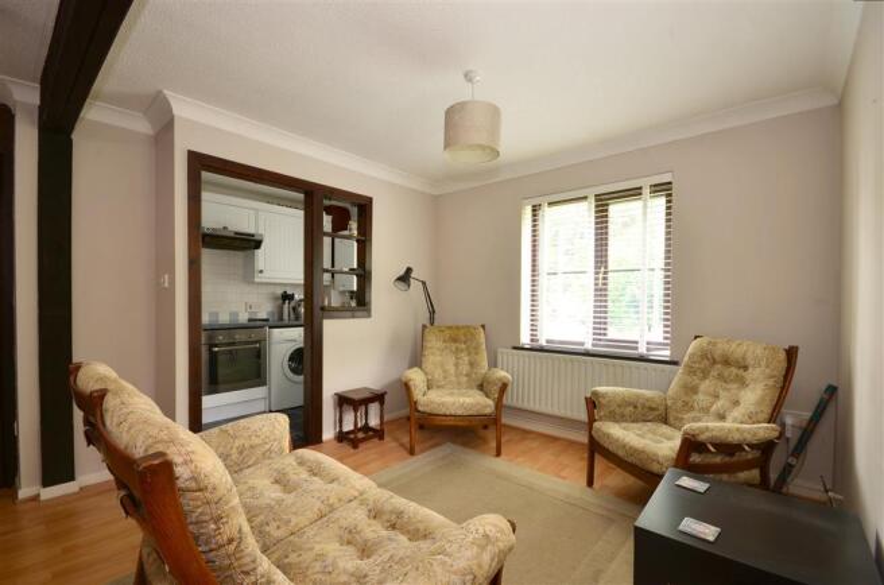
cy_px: 292
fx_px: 367
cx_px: 442
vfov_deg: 77.0
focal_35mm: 15
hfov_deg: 100.5
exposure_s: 1.6
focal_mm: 10
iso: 200
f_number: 11
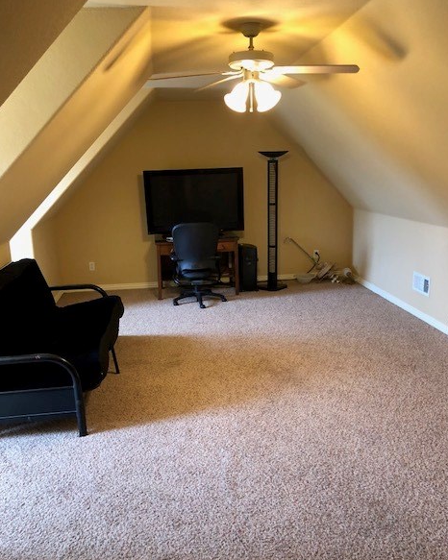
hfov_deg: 48.5
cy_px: 305
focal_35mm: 30
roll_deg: +2.2
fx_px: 497
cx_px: 229
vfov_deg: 58.7
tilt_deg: -13.5
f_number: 1.8
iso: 64
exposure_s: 1/15
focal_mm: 3.99
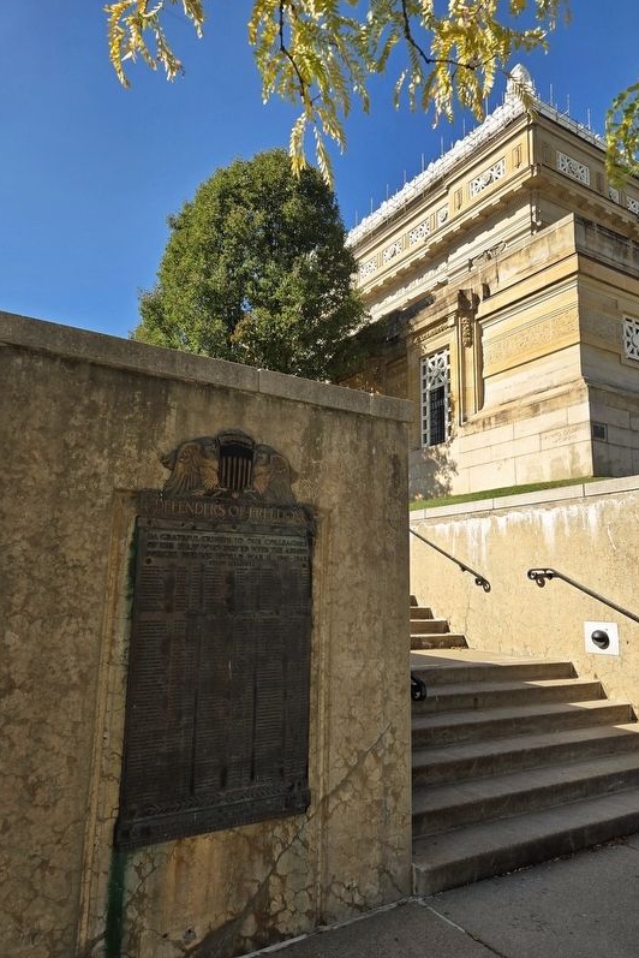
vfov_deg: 73.7
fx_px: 638
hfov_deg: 53.1
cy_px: 478
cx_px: 353
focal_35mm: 24
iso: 25
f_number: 1.8
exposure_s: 1/1070
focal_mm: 5.4
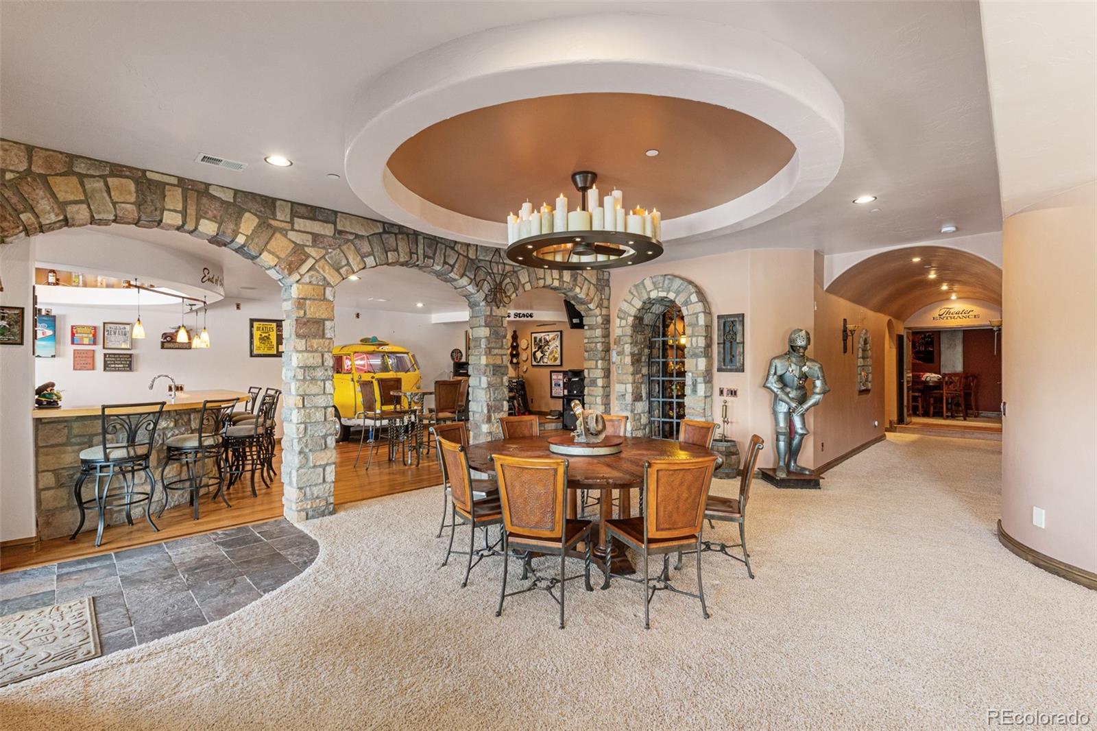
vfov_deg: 73.7
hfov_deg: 96.7
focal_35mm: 16
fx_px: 487
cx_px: 548
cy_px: 366
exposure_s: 1/10
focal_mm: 16
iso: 800
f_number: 8
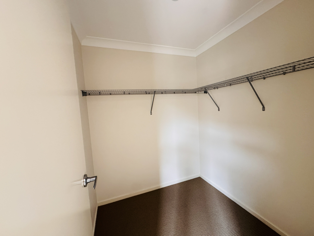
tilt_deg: -3.0
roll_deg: +2.7
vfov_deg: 85.7
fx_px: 127
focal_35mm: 14
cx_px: 157
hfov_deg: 102.1
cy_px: 118
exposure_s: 1/98
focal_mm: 2.22
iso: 320
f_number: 2.2
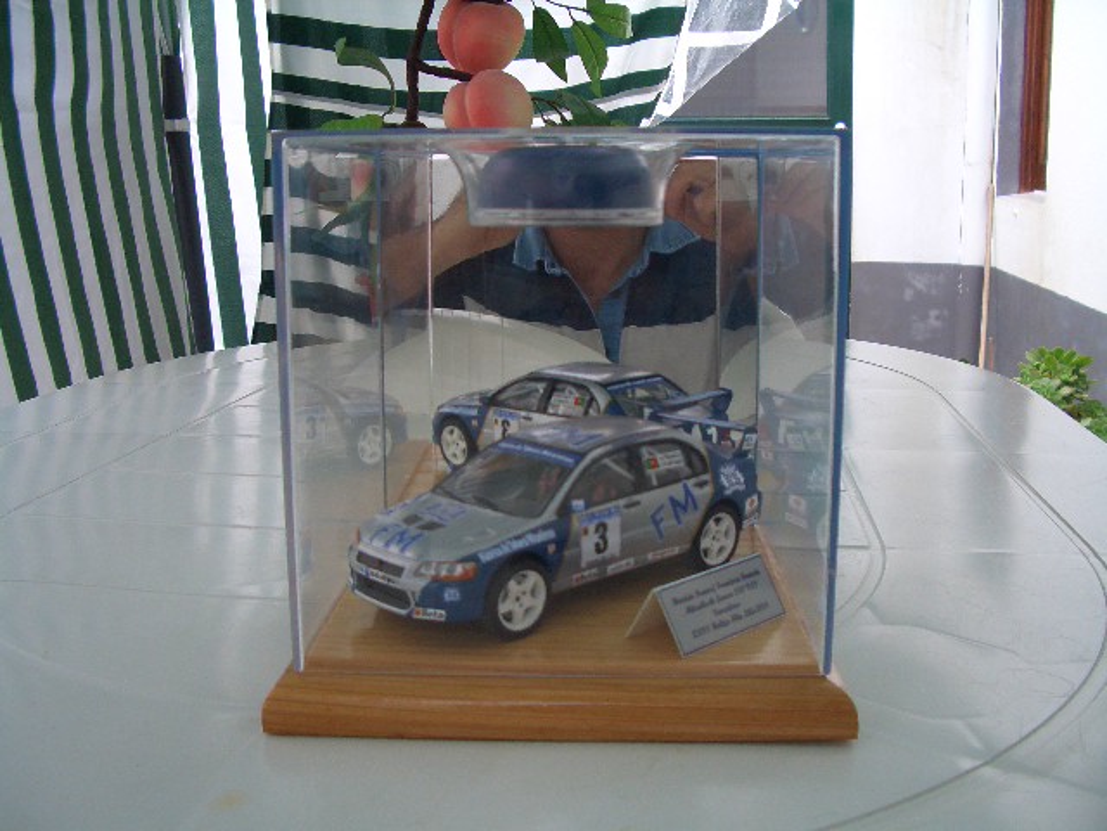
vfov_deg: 40.7
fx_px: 1119
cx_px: 554
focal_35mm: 35
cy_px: 416
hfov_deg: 52.6
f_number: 2.6
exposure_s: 1/125
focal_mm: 5.8
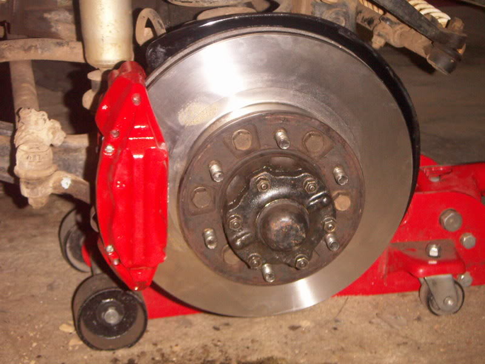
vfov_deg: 17.8
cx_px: 242
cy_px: 182
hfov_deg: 23.6
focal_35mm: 83
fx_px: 1163
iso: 200
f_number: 3.5
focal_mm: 10.9
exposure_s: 1/80
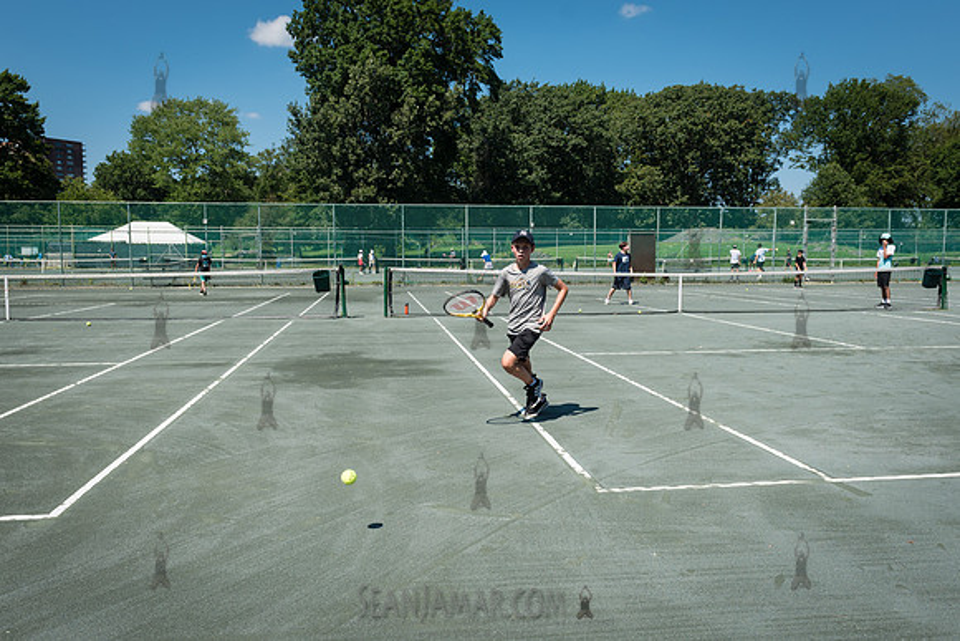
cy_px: 320
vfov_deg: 46.5
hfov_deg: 65.5
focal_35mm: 28
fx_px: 746
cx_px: 480
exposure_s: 1/640
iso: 125
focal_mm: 24
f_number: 5.6
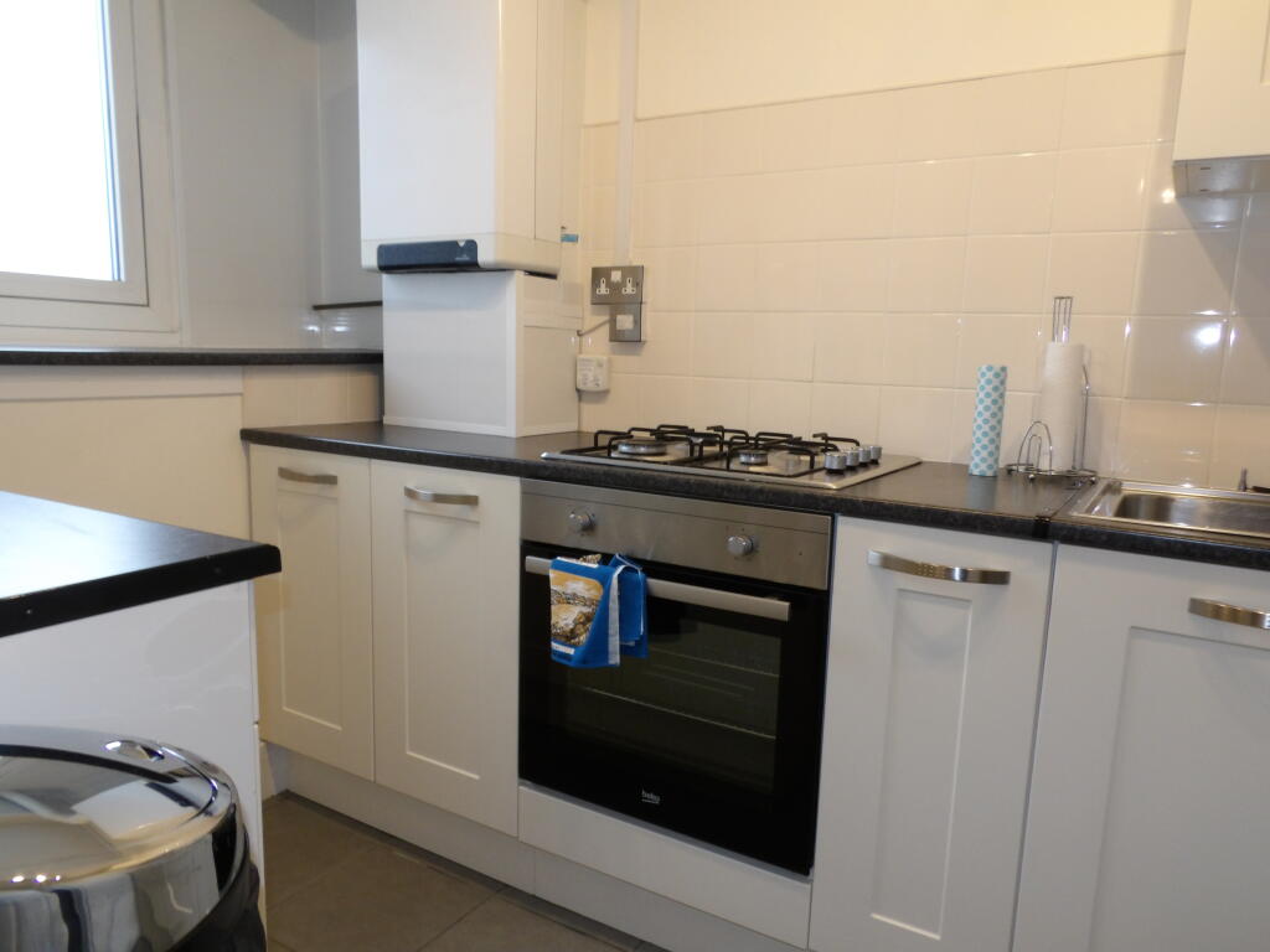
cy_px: 476
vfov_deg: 56.8
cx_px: 635
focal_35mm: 24
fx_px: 881
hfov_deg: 71.6
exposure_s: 1/17
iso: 200
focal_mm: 4.3
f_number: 4.1
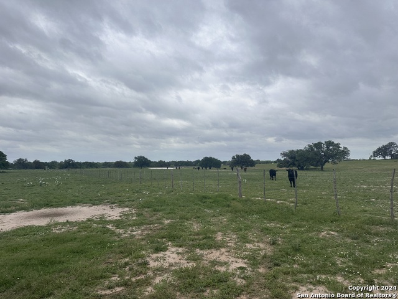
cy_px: 150
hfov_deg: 71.6
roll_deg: +0.9
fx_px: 276
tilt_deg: +3.2
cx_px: 199
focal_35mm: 24
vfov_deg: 56.8
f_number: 1.78
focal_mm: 6.86
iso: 80
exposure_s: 1/8929
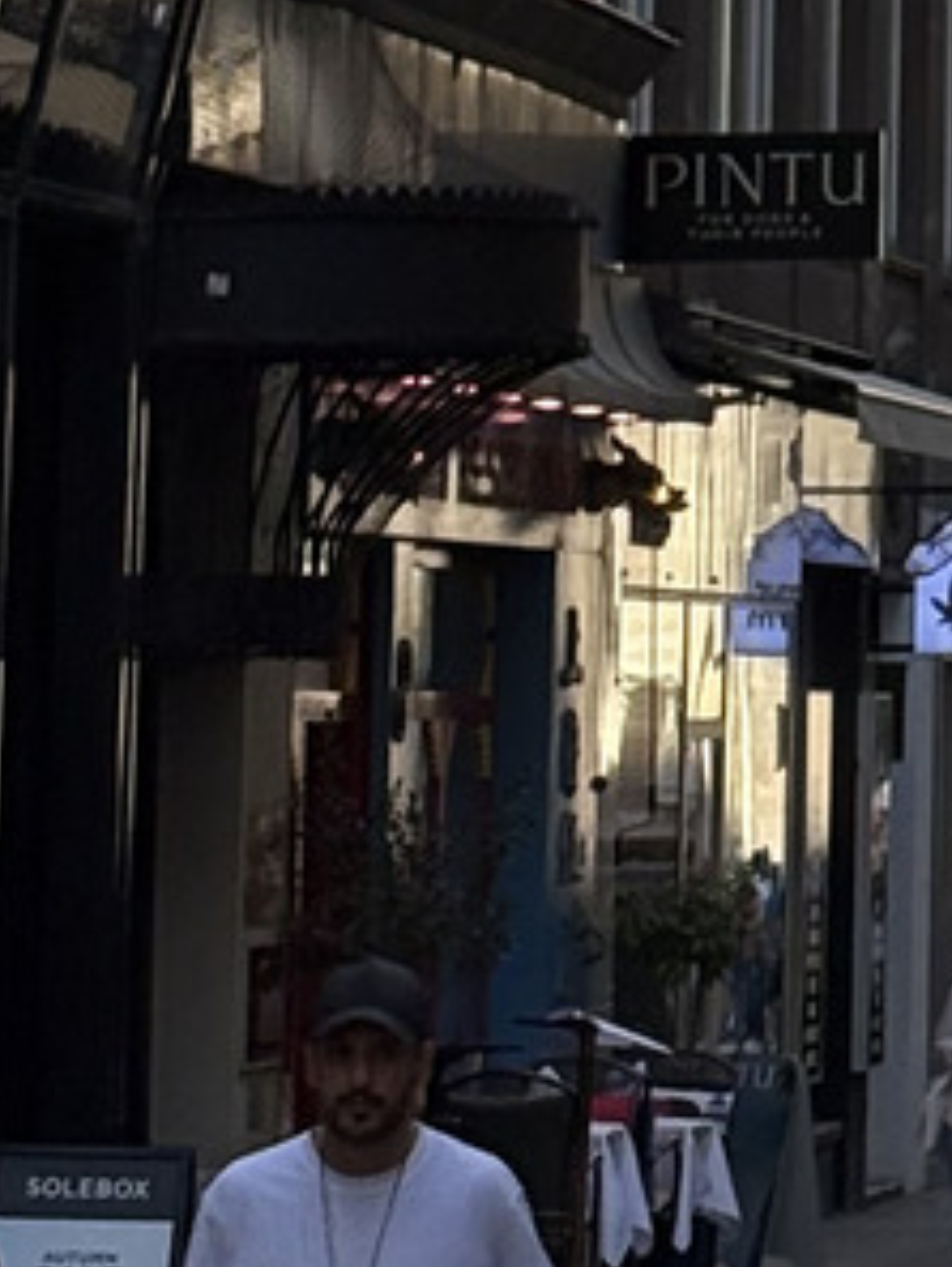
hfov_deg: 5.2
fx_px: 10260
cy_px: -1148
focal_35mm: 280
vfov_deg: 6.9
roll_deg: -0.4
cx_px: 1968
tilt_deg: +11.3
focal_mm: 5.96
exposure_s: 1/1175
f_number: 1.6
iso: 32
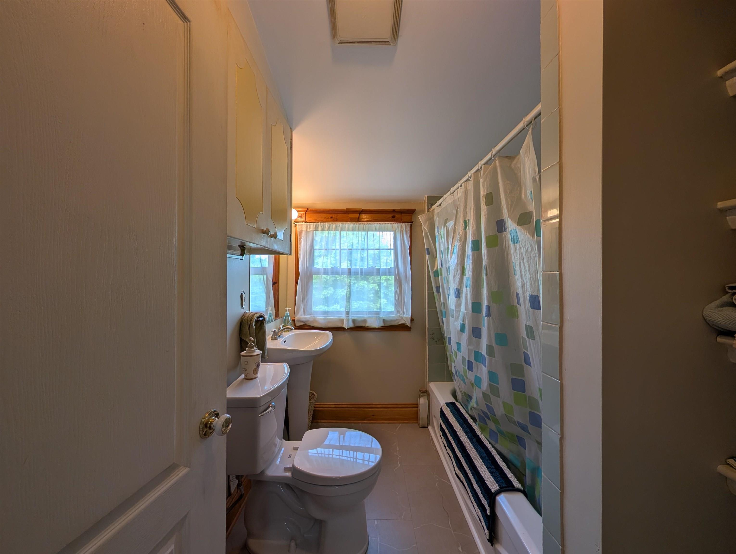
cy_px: 277
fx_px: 256
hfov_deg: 110.5
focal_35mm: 12
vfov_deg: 94.6
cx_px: 368
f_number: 1.7
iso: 49
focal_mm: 2.02
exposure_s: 1/128
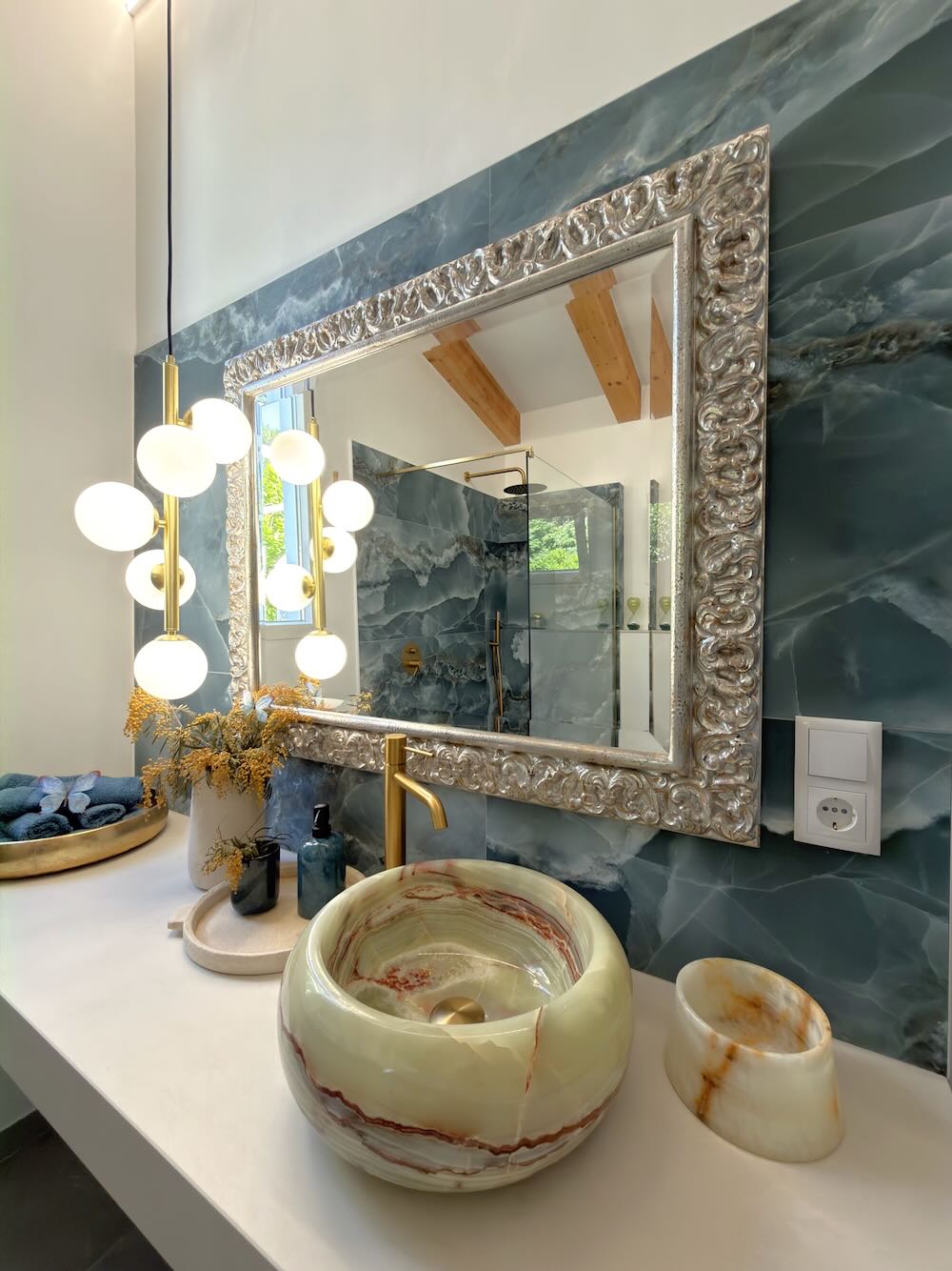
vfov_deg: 102.1
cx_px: 476
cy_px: 636
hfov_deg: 85.7
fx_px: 514
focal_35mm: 14
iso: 50
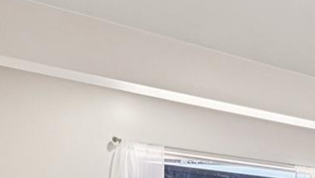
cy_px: 262
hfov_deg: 23.2
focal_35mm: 62
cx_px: 527
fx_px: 518
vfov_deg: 17.6
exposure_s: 1/15
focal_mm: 14
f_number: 10
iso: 220
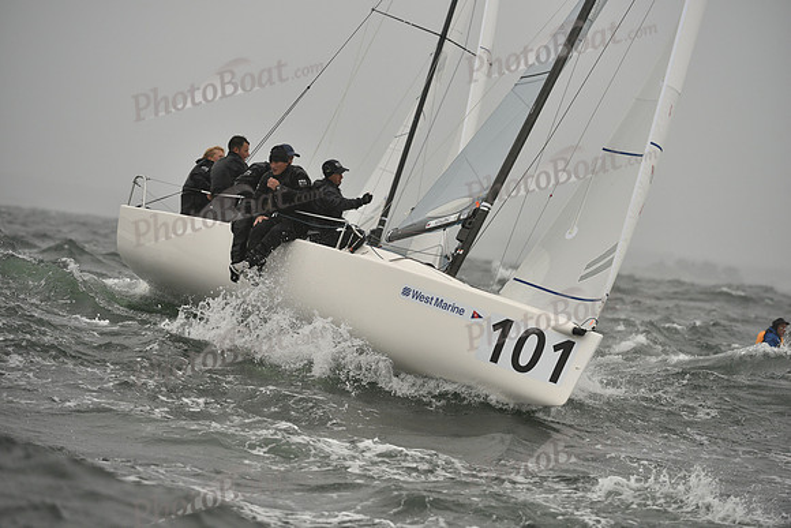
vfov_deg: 4.6
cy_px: 264
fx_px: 6593
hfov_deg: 6.9
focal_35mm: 300
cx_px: 396
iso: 400
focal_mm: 300
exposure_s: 1/1000
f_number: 5.6
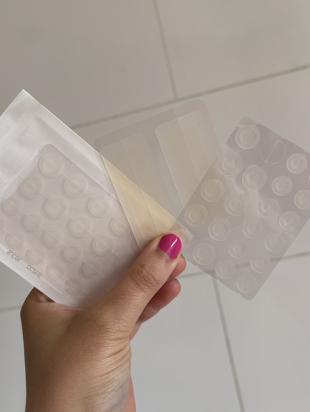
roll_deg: +10.6
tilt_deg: +9.5
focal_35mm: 34
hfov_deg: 41.8
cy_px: 192
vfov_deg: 53.9
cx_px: 143
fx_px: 406
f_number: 1.6
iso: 64
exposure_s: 1/121
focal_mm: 5.96
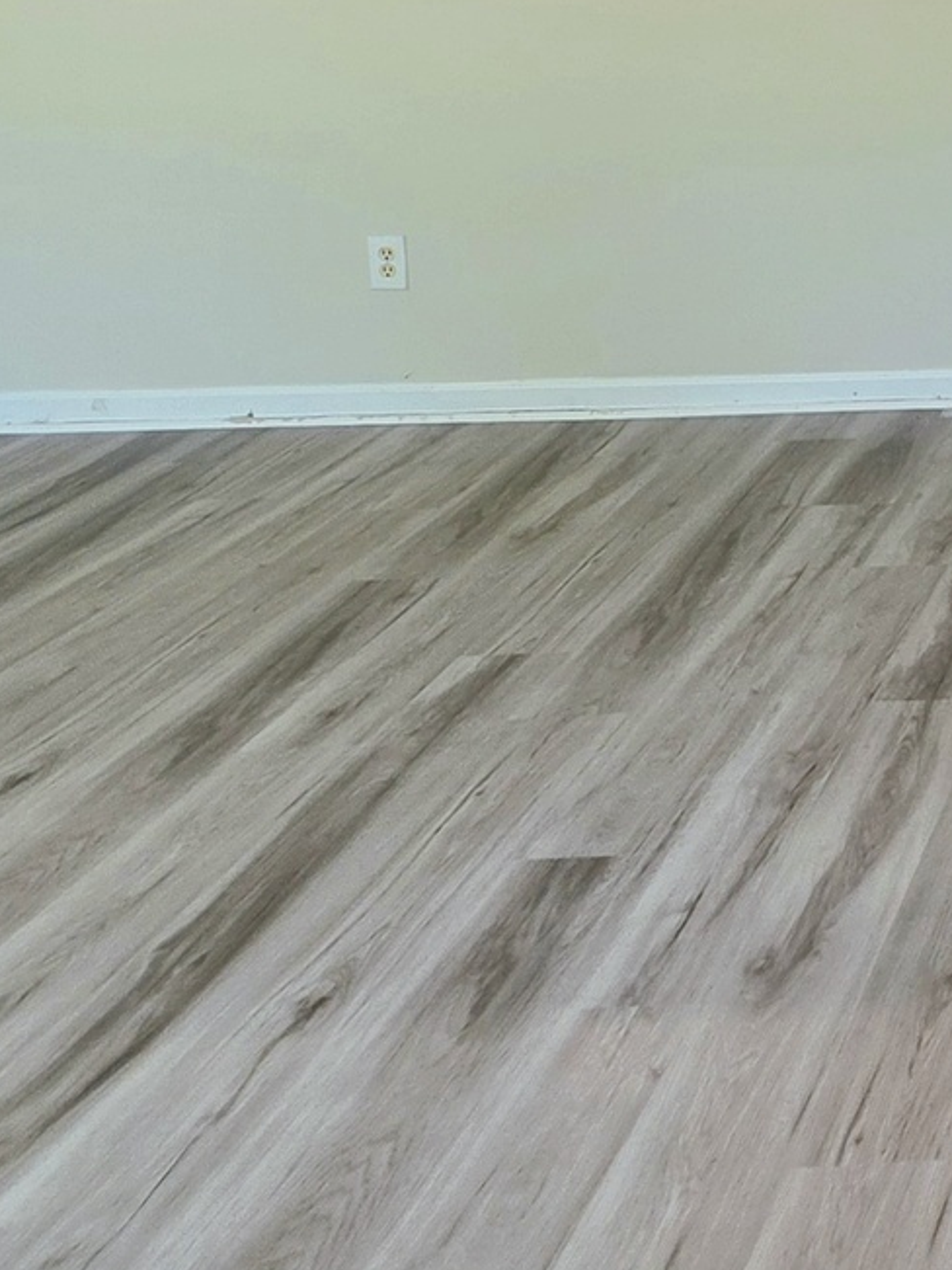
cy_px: 41
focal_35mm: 46
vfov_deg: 37.5
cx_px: 1479
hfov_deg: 23.9
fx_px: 1687
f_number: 1.9
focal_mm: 2.2
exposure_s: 1/120
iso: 64
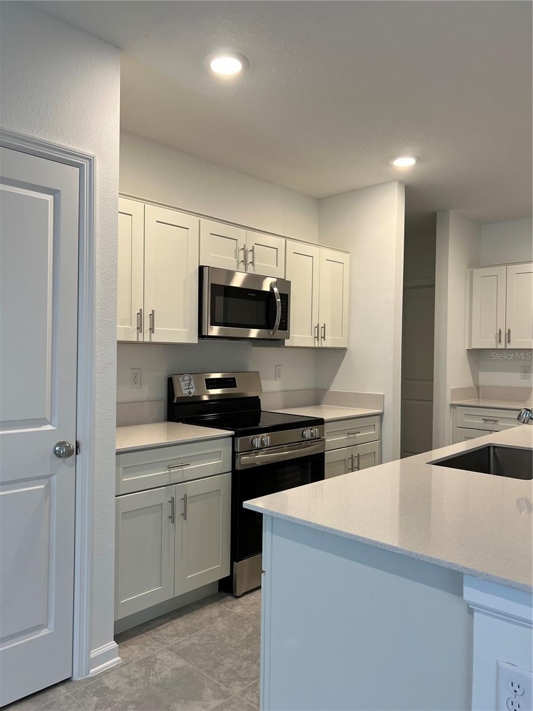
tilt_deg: +0.3
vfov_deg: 67.3
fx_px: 534
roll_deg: -0.6
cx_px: 266
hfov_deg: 53.1
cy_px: 356
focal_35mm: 26
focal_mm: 5.7
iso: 125
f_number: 1.5
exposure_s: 1/120
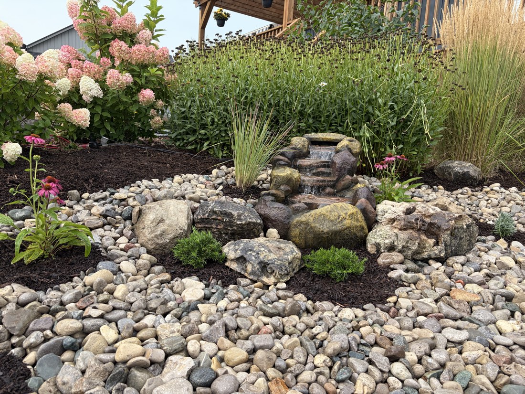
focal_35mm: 26
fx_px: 394
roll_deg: -3.5
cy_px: 197
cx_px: 262
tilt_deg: -7.5
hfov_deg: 67.3
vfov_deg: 53.1
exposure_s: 1/1217
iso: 64
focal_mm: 5.96
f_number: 1.6
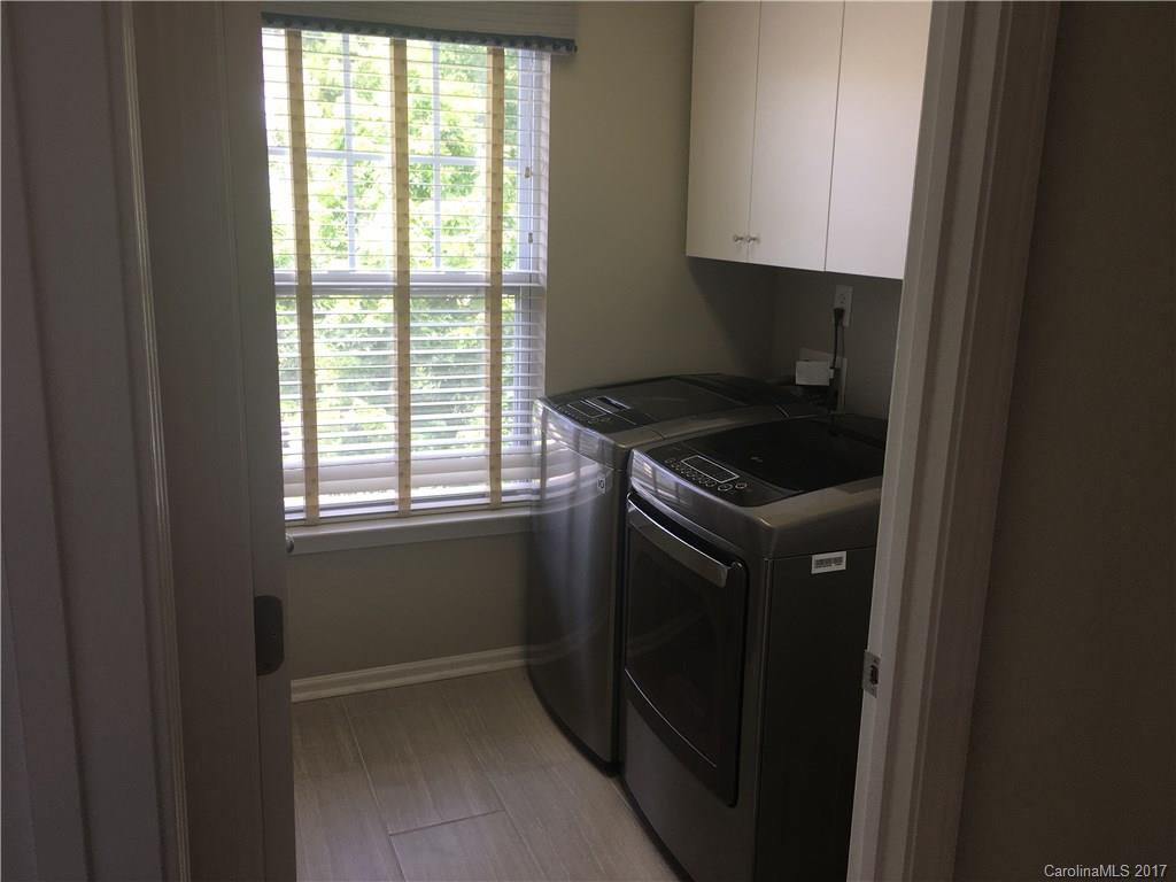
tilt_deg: -12.1
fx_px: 985
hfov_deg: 61.7
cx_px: 588
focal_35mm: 29
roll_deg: -2.0
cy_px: 441
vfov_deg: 48.2
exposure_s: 1/60
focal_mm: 4.15
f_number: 2.2
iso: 25
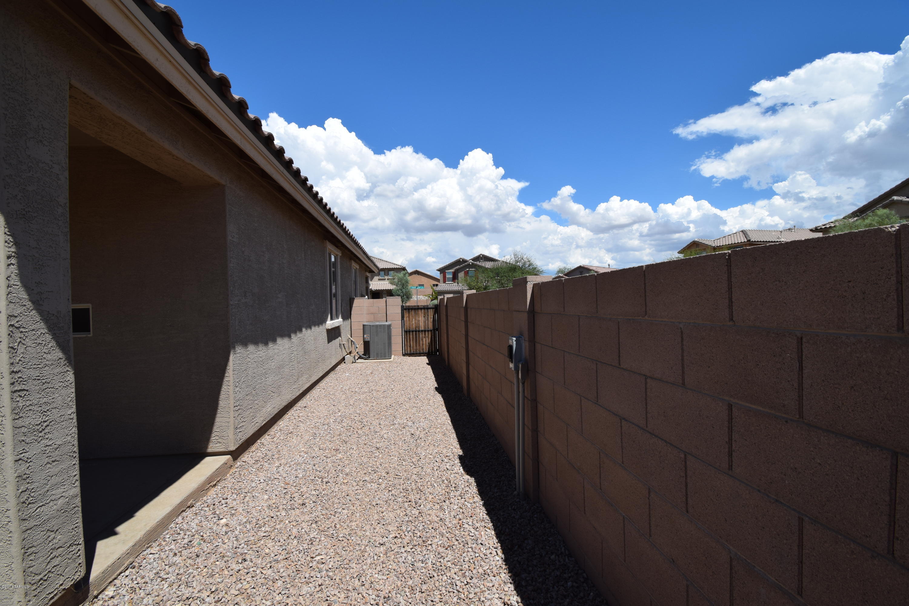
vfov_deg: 77.3
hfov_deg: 100.4
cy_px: 303
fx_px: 379
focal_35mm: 15
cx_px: 454
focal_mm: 10
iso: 200
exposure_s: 1/400
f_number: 10
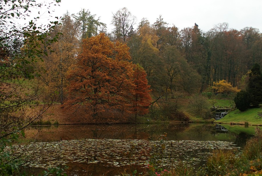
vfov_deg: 28.7
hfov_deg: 41.9
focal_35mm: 47
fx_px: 342
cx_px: 131
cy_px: 88
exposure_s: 1/160
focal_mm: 31
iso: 100
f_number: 3.5
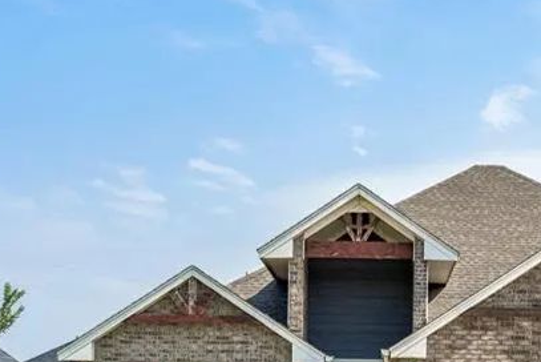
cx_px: 447
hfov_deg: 22.7
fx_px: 1323
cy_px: 429
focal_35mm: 88
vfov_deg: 15.0
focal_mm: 35
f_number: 8
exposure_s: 1/1600
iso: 200
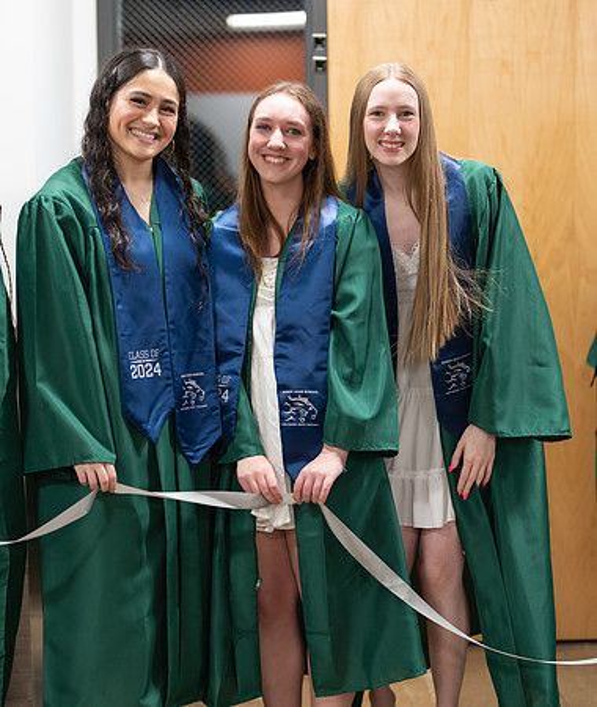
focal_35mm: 73
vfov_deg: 25.4
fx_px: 1567
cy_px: 331
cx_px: 281
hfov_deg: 21.6
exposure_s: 1/320
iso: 640
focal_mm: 50
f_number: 1.2
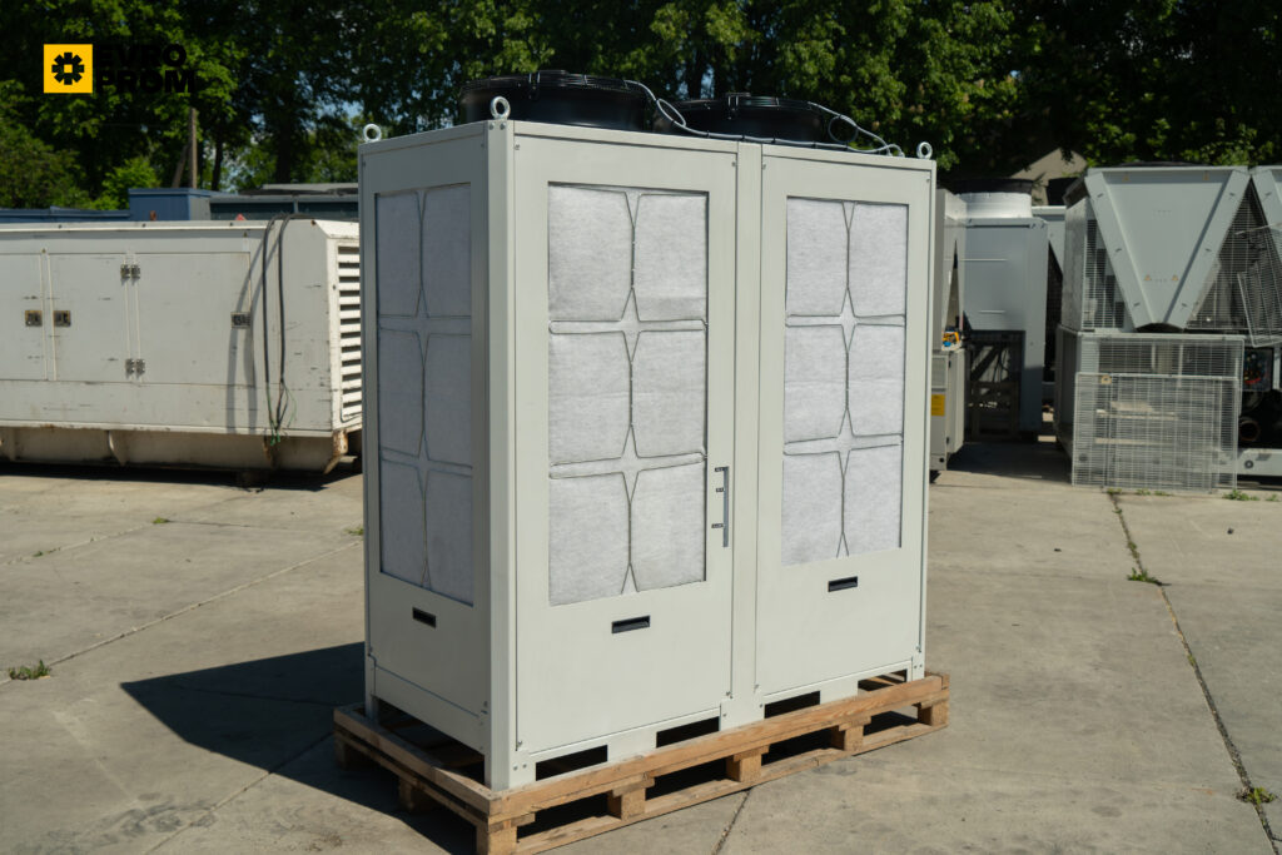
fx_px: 1246
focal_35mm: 35
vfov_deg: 37.9
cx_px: 641
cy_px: 428
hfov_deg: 54.4
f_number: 5.6
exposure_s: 1/320
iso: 100
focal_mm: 35
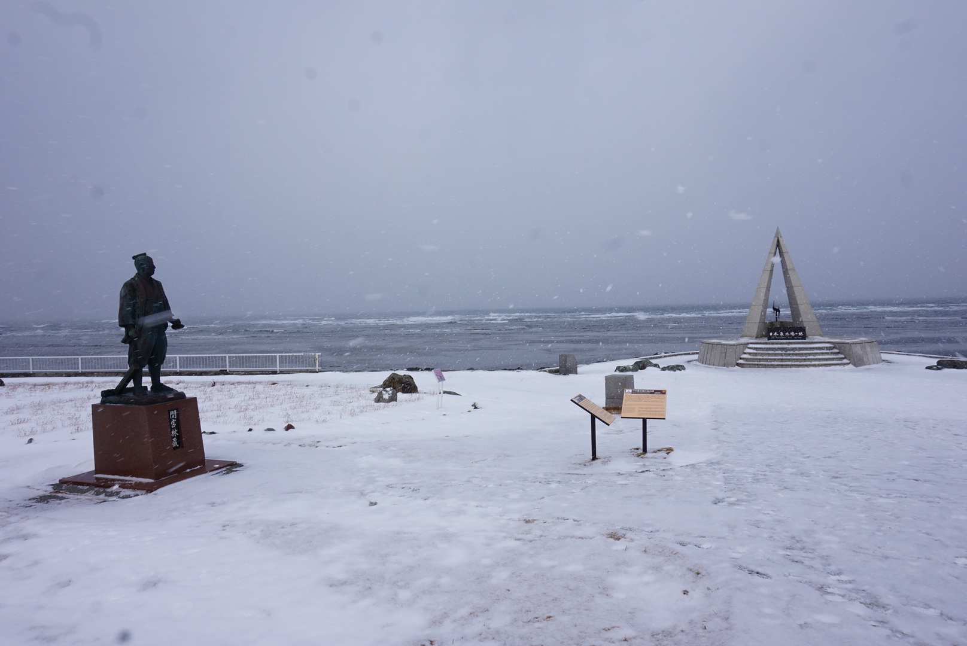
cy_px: 323
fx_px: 645
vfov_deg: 53.2
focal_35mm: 24
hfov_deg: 73.7
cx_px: 484
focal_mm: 16
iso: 100
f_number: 13
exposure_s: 1/80
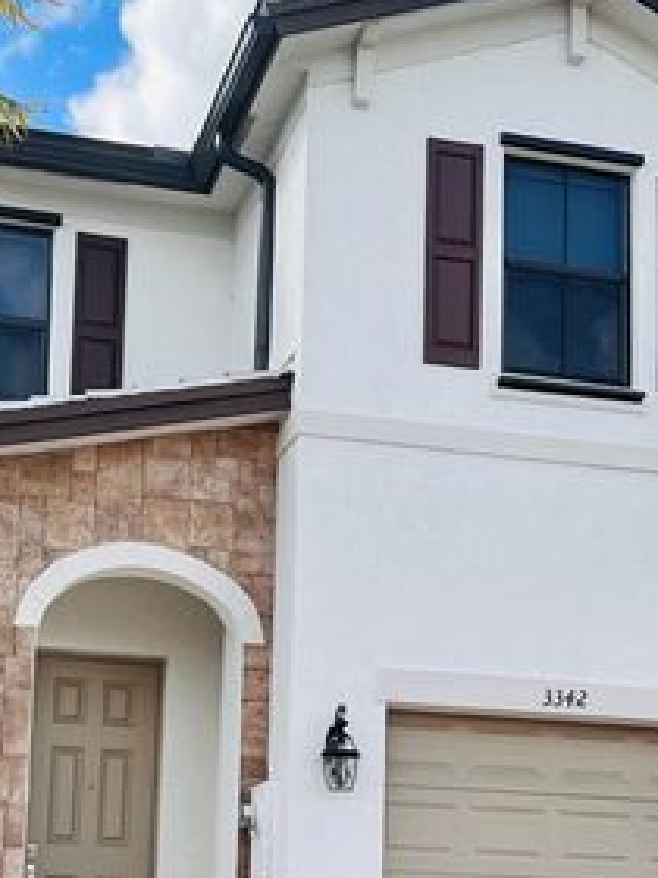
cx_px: 260
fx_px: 1571
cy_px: 732
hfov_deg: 23.6
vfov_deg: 30.3
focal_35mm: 62
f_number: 1.5
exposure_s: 1/3165
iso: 50
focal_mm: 5.7
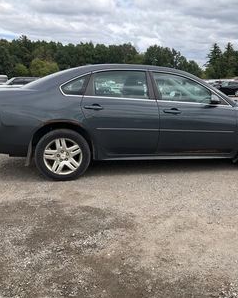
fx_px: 335
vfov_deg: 48.0
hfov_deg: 38.8
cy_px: 149
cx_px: 150
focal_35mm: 38
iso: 25
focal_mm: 3
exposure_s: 1/816
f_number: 1.8
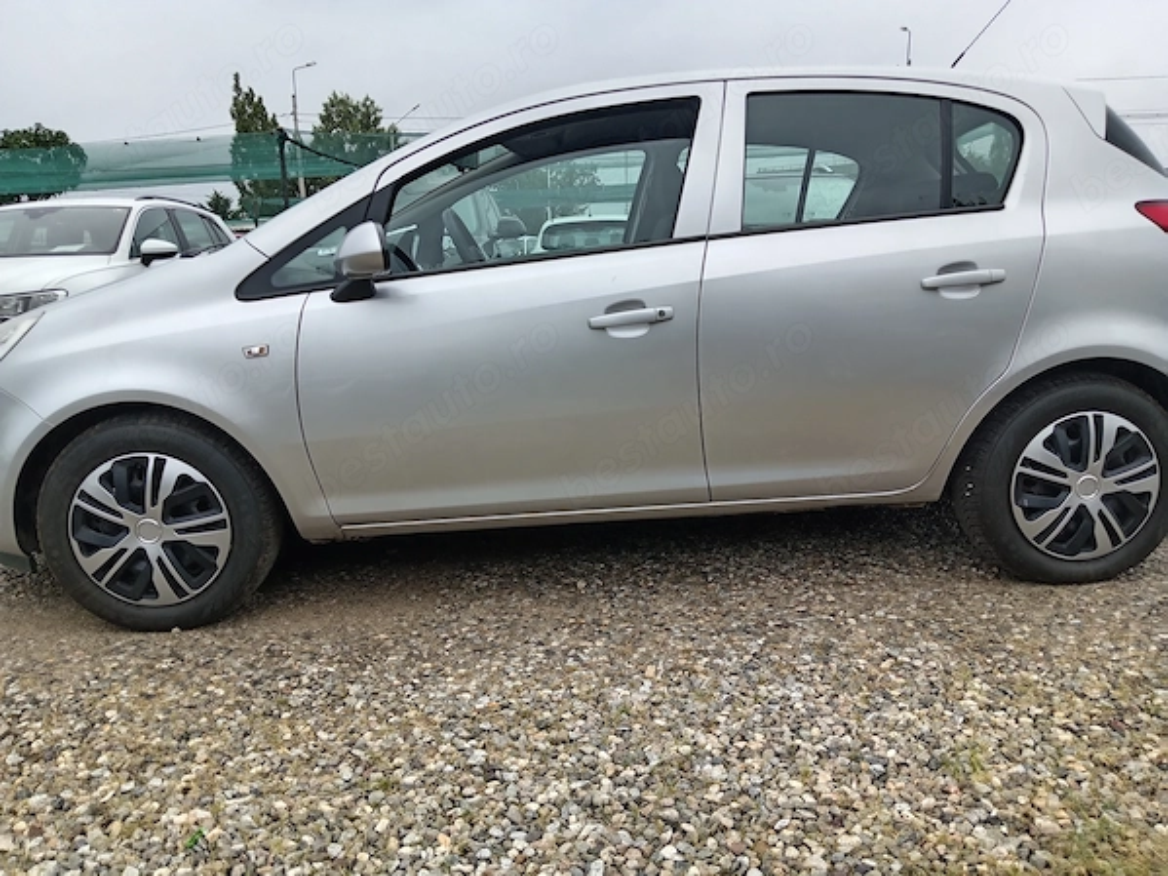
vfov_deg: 51.3
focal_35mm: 27
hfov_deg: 65.3
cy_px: 438
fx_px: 911
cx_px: 584
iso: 102
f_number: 1.8
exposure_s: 1/100
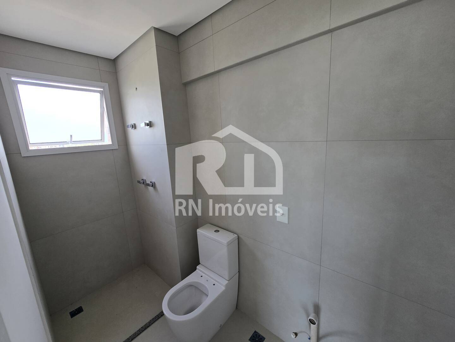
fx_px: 171
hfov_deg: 106.2
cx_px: 228
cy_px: 171
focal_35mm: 13
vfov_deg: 89.9
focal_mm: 2.2
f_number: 2.2
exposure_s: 1/120
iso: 50
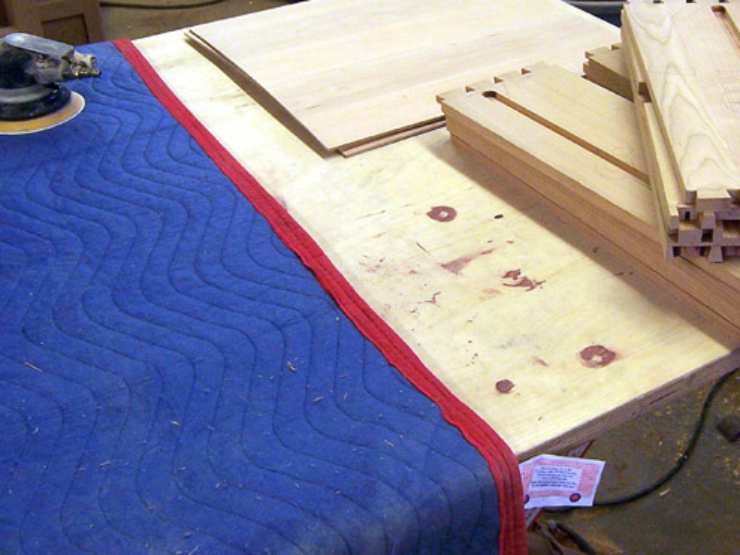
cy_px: 193
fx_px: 1026
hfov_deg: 39.2
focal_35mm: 48
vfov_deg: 30.1
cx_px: 489
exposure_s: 1/30
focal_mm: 5.5
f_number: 3.4
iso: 140
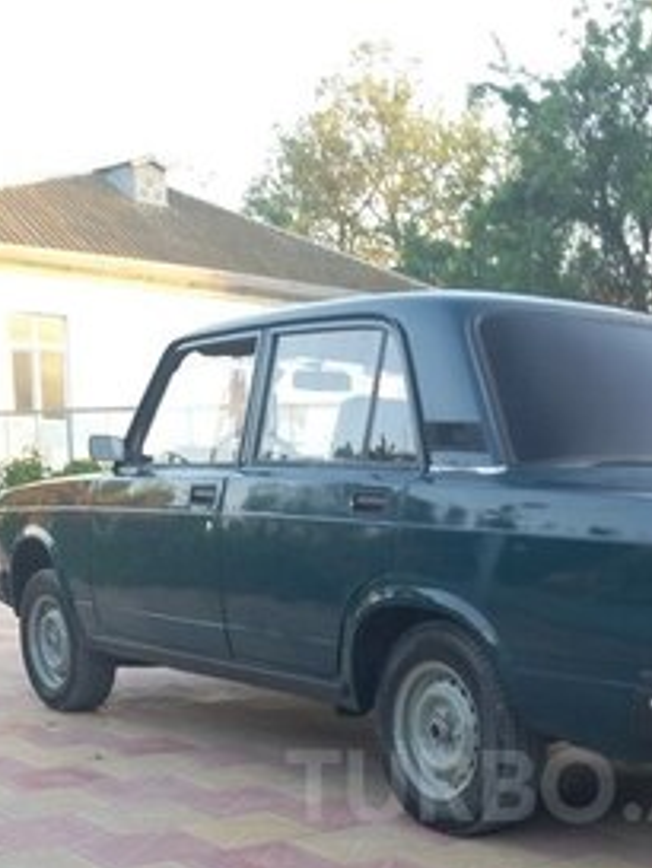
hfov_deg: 29.0
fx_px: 1230
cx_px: 531
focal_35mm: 49
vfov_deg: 36.4
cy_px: 785
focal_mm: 3.7
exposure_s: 1/50
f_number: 1.9
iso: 40
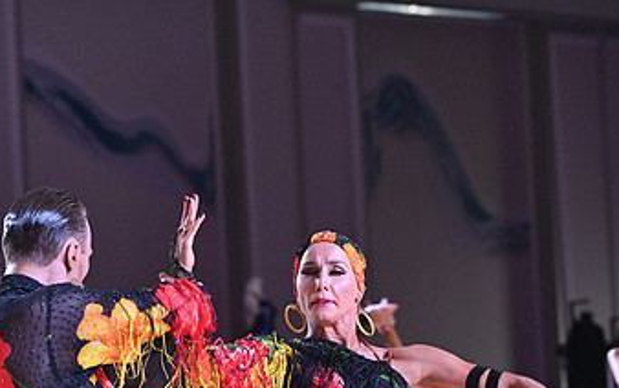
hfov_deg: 7.1
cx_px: 279
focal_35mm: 297
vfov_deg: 4.4
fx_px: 5015
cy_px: 529
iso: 4000
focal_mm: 170
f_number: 6.3
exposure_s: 1/400
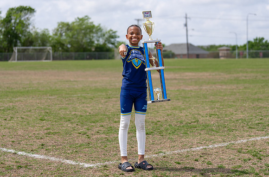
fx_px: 619
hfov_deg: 24.5
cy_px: 85
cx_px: 137
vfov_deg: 16.3
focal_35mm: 83
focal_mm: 70
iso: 100
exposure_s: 1/2000
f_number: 2.8
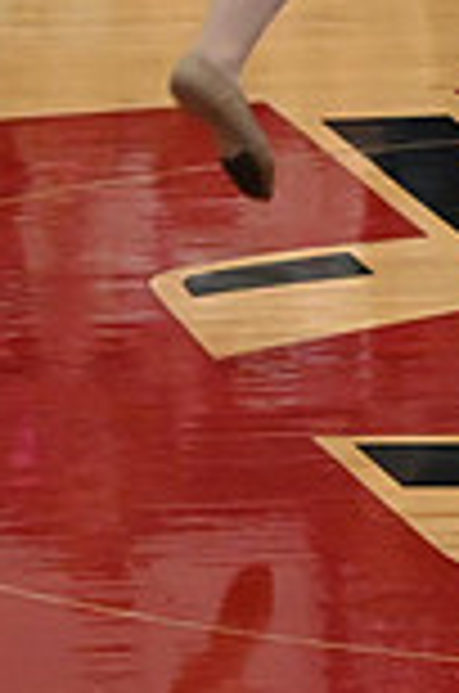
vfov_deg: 3.0
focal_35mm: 680
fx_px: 13063
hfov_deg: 2.0
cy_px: -151
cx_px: 1184
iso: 6400
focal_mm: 120
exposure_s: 1/400
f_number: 4
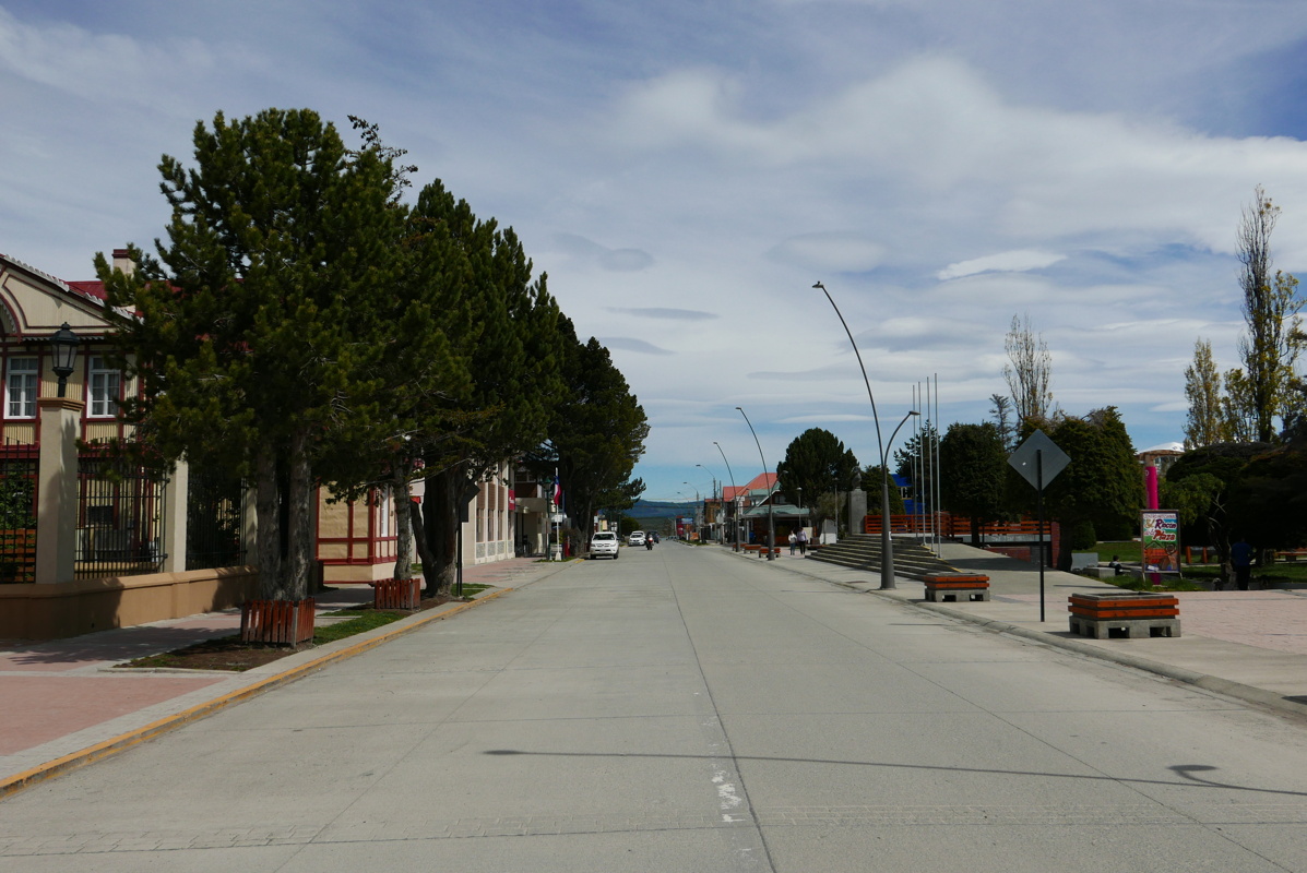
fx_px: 1126
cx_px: 654
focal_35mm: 31
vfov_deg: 42.4
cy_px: 436
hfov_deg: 60.2
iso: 200
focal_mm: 13.9
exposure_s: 1/2000
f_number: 5.6
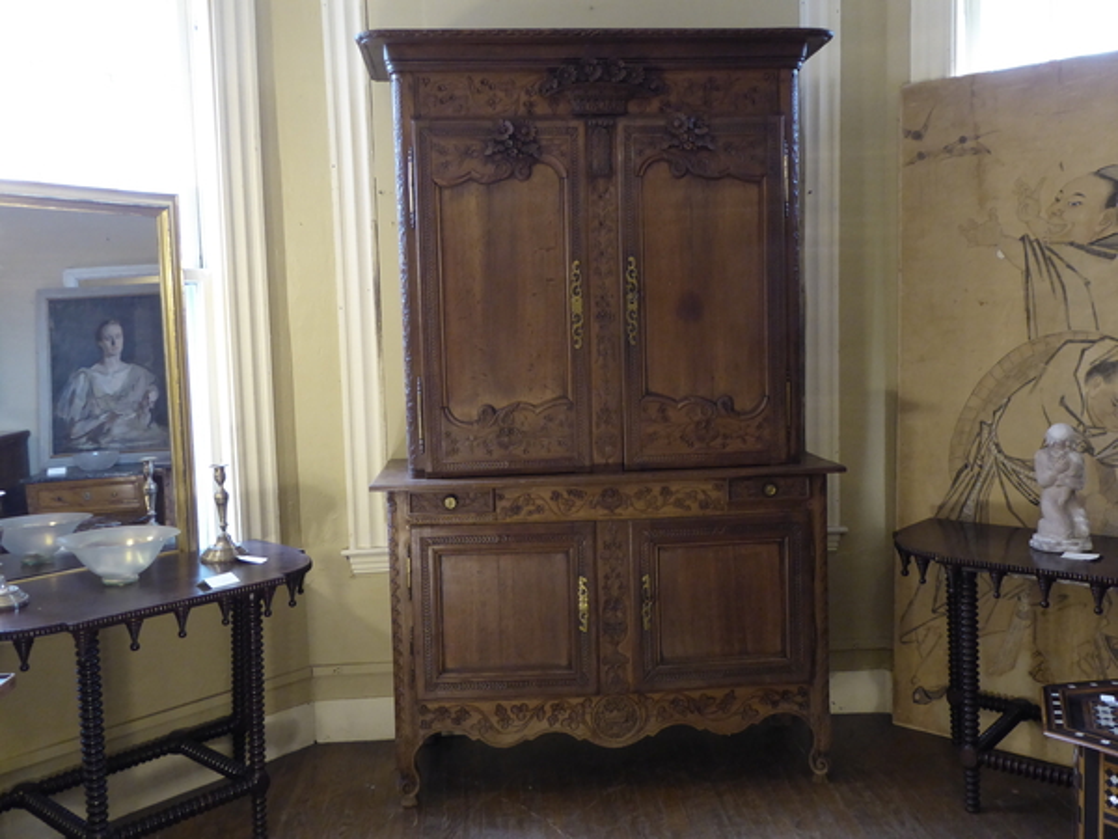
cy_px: 420
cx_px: 559
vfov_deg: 45.4
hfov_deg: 58.4
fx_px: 1001
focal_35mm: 31
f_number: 3.5
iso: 400
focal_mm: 5.4
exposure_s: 1/25
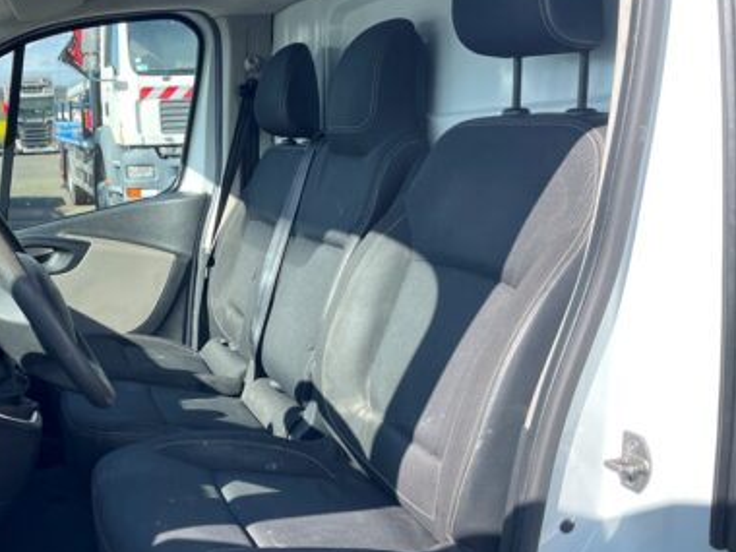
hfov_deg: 43.8
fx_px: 872
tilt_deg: -12.6
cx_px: 159
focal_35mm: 41
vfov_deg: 35.1
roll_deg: +1.4
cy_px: 316
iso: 32
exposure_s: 1/868
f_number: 1.6
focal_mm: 4.2
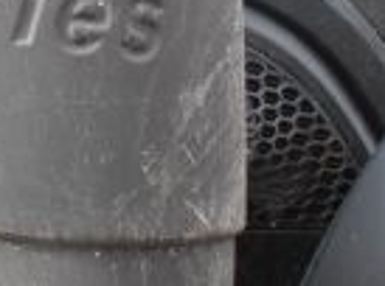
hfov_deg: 12.1
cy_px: -29
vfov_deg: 9.1
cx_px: -56
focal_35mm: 161
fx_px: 1786
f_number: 4.2
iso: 80
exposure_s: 1/80
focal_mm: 7.87
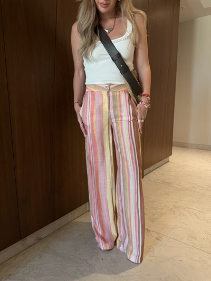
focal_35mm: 24
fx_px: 195
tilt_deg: -11.6
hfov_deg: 56.8
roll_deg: -0.9
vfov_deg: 71.6
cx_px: 106
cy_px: 140
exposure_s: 1/50
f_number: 1.78
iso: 125
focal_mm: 6.76
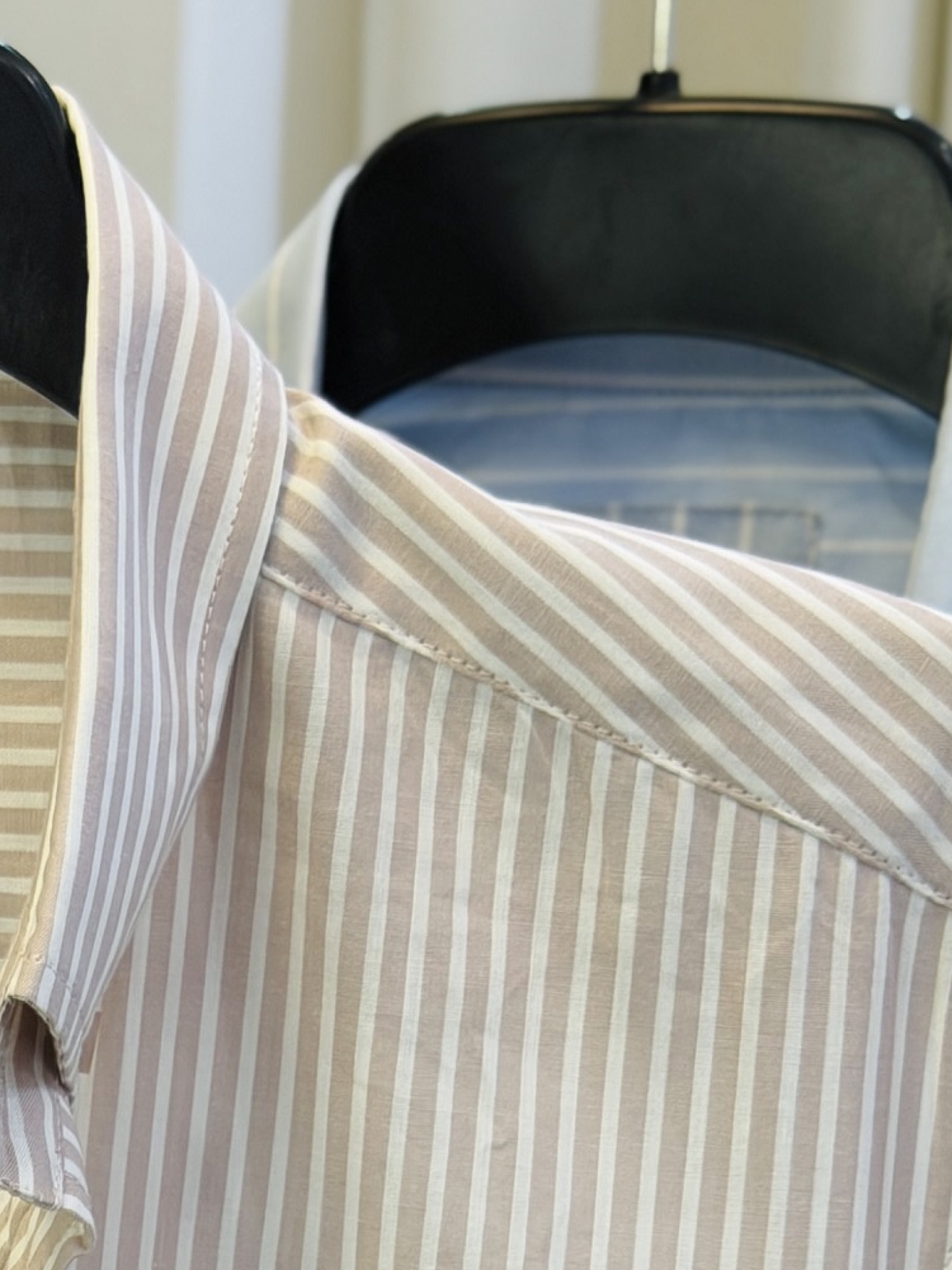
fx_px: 4694
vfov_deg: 14.8
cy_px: 1628
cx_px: -208
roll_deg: -2.3
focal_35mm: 128
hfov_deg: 11.3
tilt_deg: -12.5
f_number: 1.78
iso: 64
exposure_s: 1/50
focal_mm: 6.76
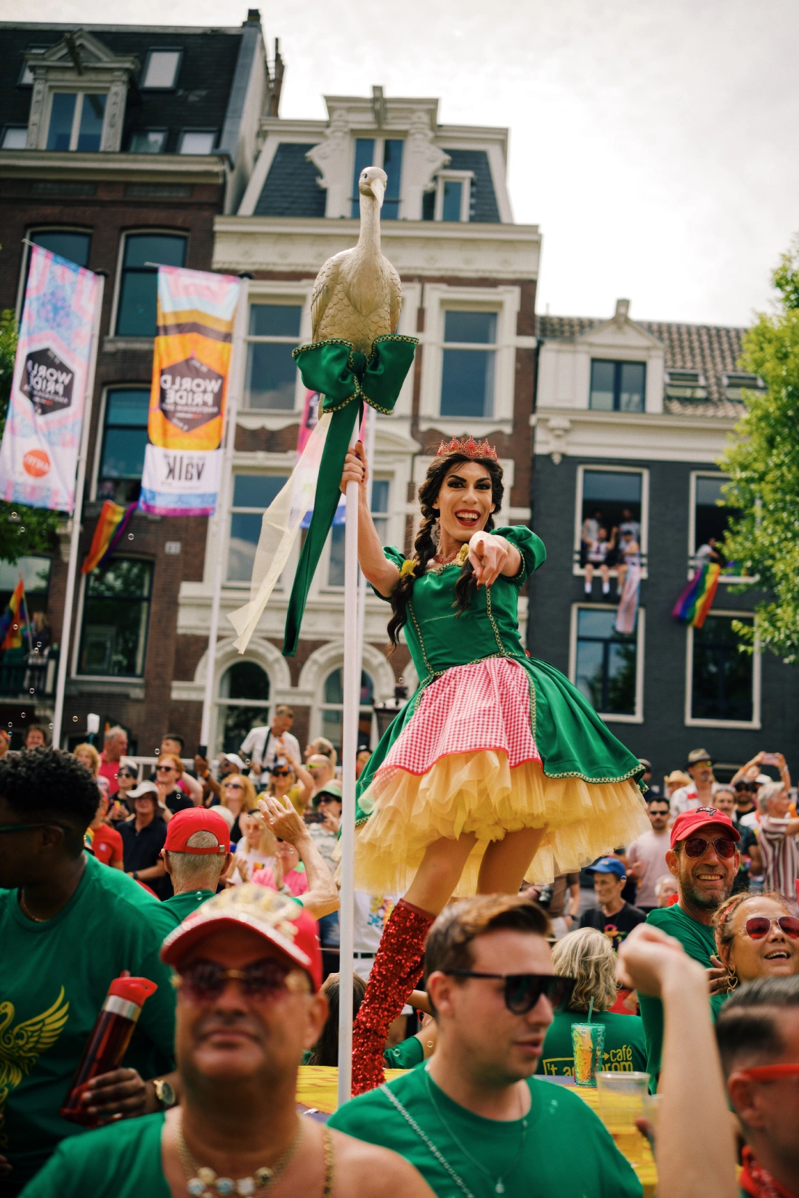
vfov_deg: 47.4
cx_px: 400
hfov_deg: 32.6
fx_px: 1365
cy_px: 599
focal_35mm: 41
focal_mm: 27
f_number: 1.6
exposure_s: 1/5000
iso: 160
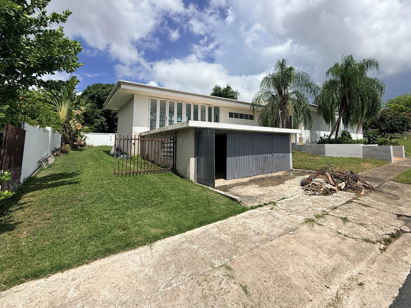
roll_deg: +0.4
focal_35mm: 17
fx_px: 202
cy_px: 125
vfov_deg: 74.0
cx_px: 234
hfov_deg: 90.5
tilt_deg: +6.6
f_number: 2.2
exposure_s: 1/3891
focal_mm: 2.22
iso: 50
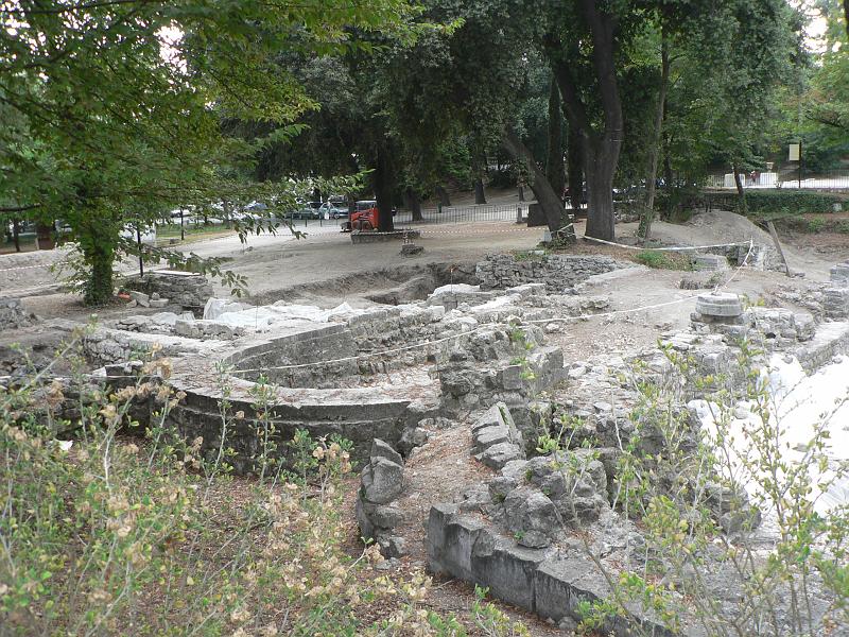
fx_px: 883
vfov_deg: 39.7
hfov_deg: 51.4
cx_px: 424
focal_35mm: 36
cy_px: 318
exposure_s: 1/100
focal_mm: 6
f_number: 2.8
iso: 80
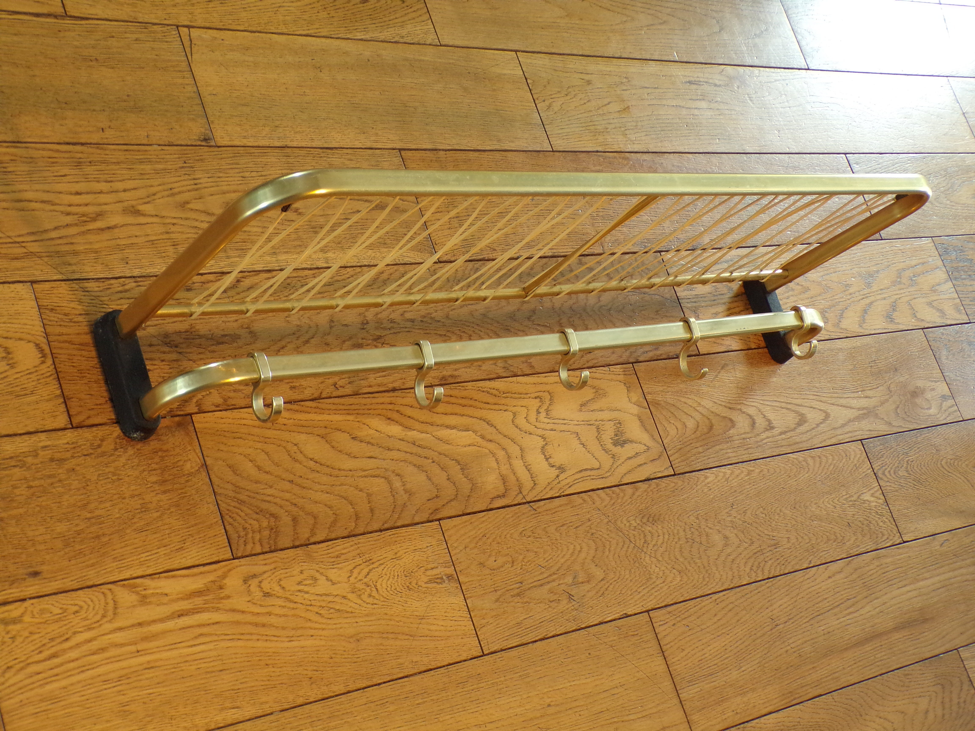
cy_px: 366
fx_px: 1380
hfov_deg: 38.9
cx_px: 488
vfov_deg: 29.7
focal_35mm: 49
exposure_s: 1/18
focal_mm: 8.7
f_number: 3.5
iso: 200
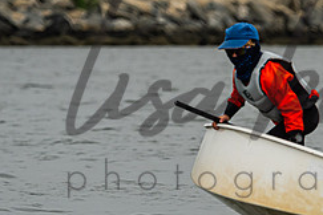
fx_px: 6334
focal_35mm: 706
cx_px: 268
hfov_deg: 2.9
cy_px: 142
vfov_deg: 1.9
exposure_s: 1/4000
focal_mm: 220
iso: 320
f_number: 5
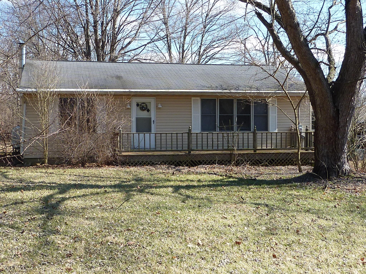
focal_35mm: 51
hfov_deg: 37.5
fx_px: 539
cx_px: 183
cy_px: 137
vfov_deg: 28.6
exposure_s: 1/320
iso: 80
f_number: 4
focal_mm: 4.7
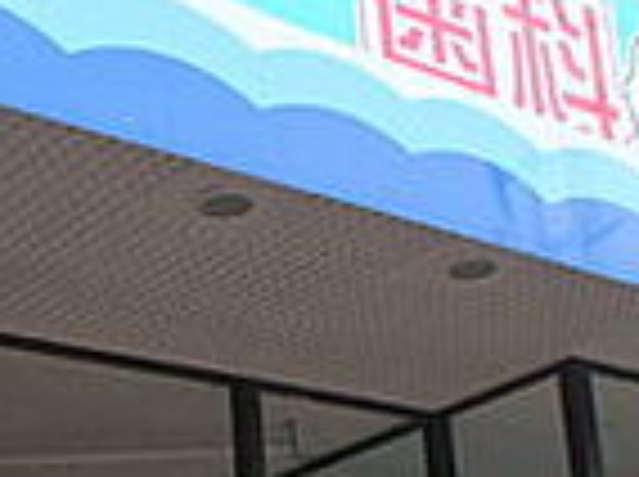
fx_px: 1695
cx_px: 382
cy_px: 394
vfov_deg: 15.9
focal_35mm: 92
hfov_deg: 21.3
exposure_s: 1/250
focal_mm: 3.7
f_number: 3.5
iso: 125
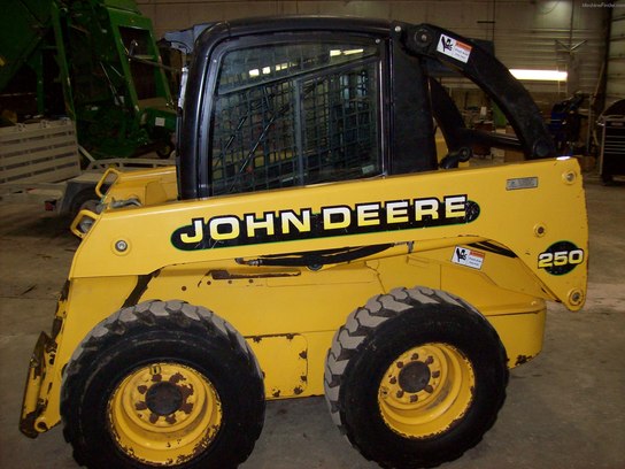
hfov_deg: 51.4
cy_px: 234
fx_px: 650
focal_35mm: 36
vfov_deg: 39.7
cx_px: 312
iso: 200
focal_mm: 6
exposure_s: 1/64
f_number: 2.7
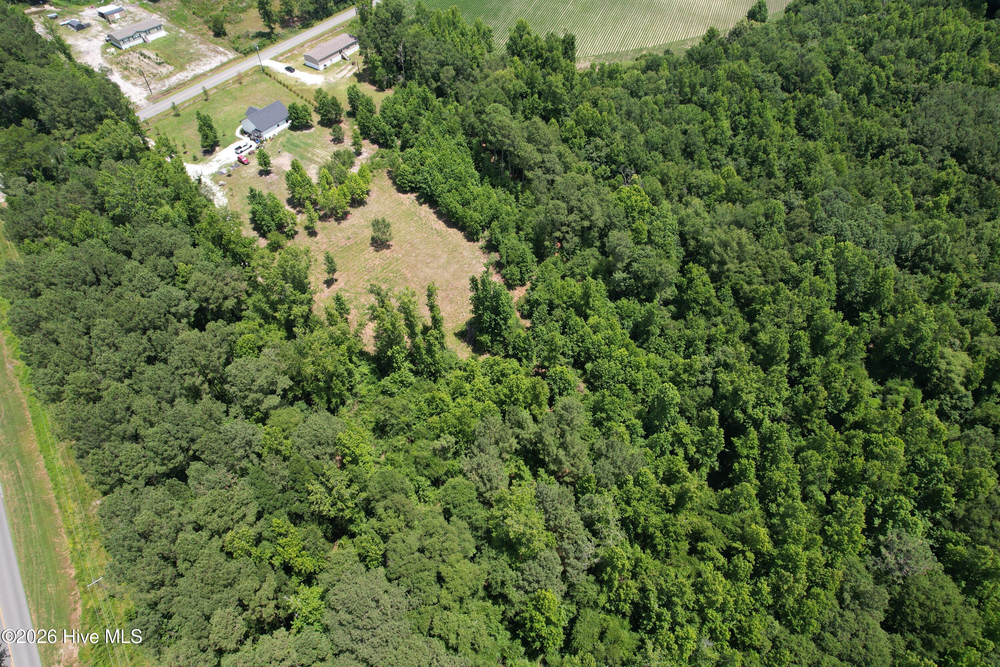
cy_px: 334
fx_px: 611
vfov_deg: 57.2
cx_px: 500
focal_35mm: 22
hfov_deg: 78.6
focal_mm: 8.38
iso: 100
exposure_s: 1/1000
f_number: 2.8
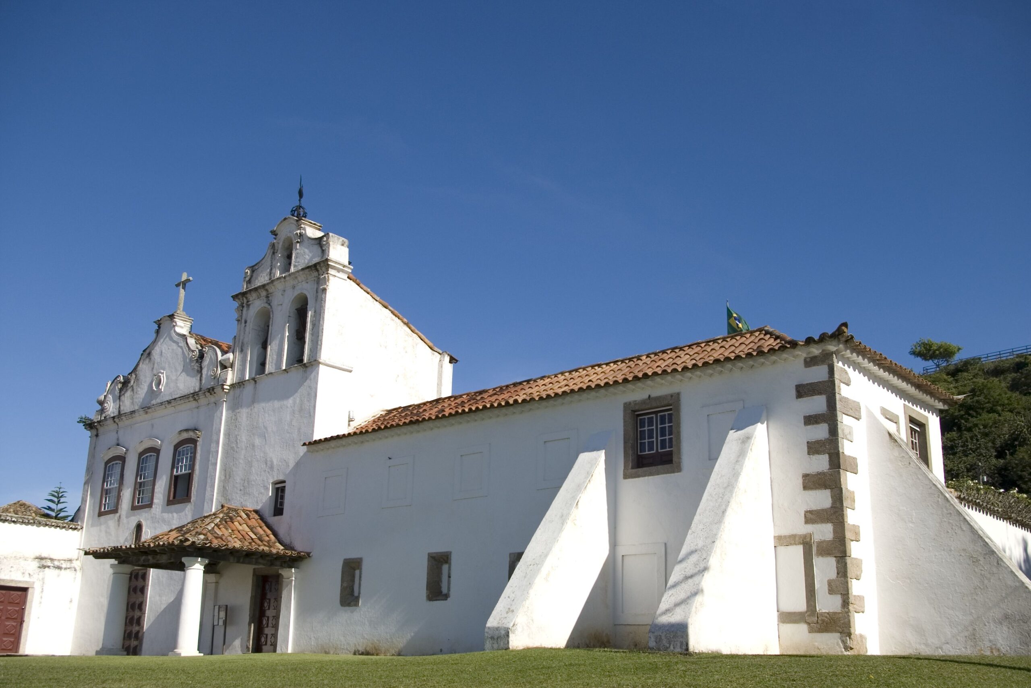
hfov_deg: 55.1
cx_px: 516
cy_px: 344
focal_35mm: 34
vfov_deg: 38.4
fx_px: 988
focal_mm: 23
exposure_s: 1/500
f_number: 8
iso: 200
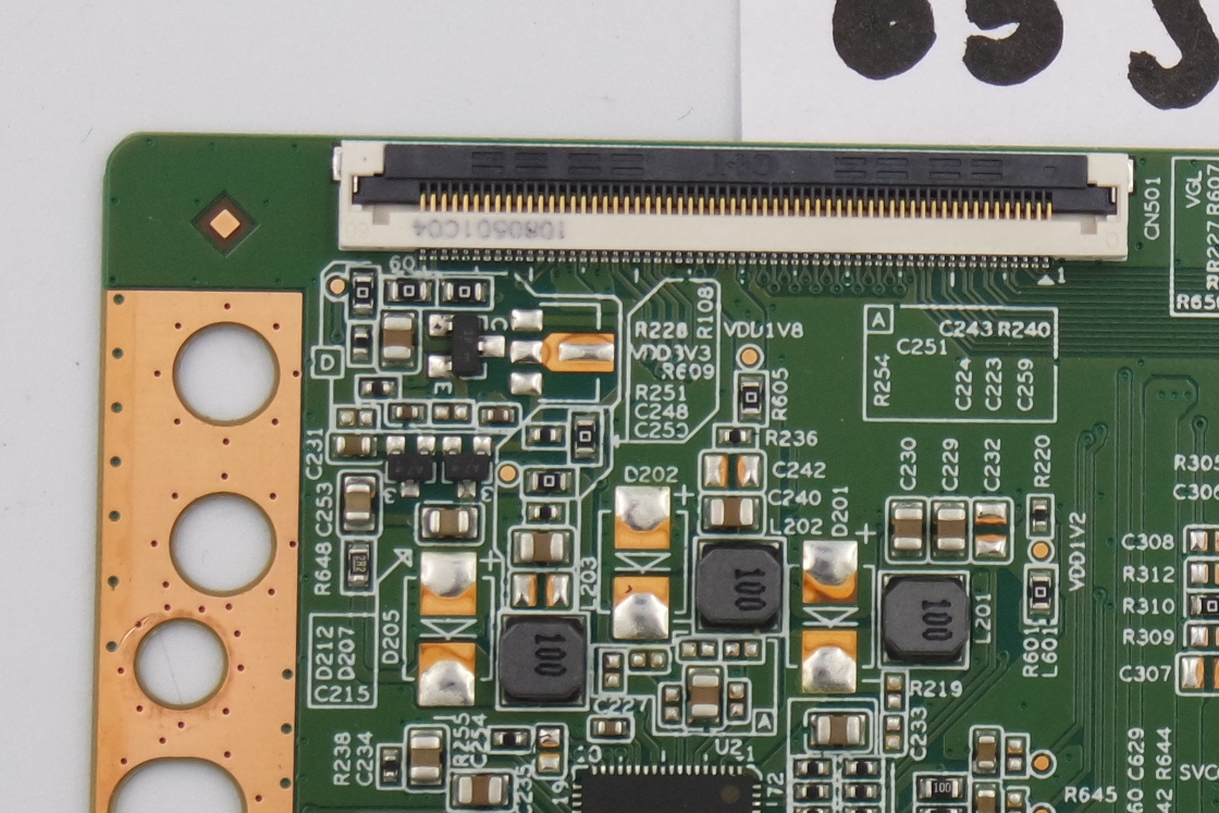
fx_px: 5757
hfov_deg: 11.9
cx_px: 1408
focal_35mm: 170
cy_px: 312
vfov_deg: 8.1
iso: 200
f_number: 5.6
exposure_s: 1/125
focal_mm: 24
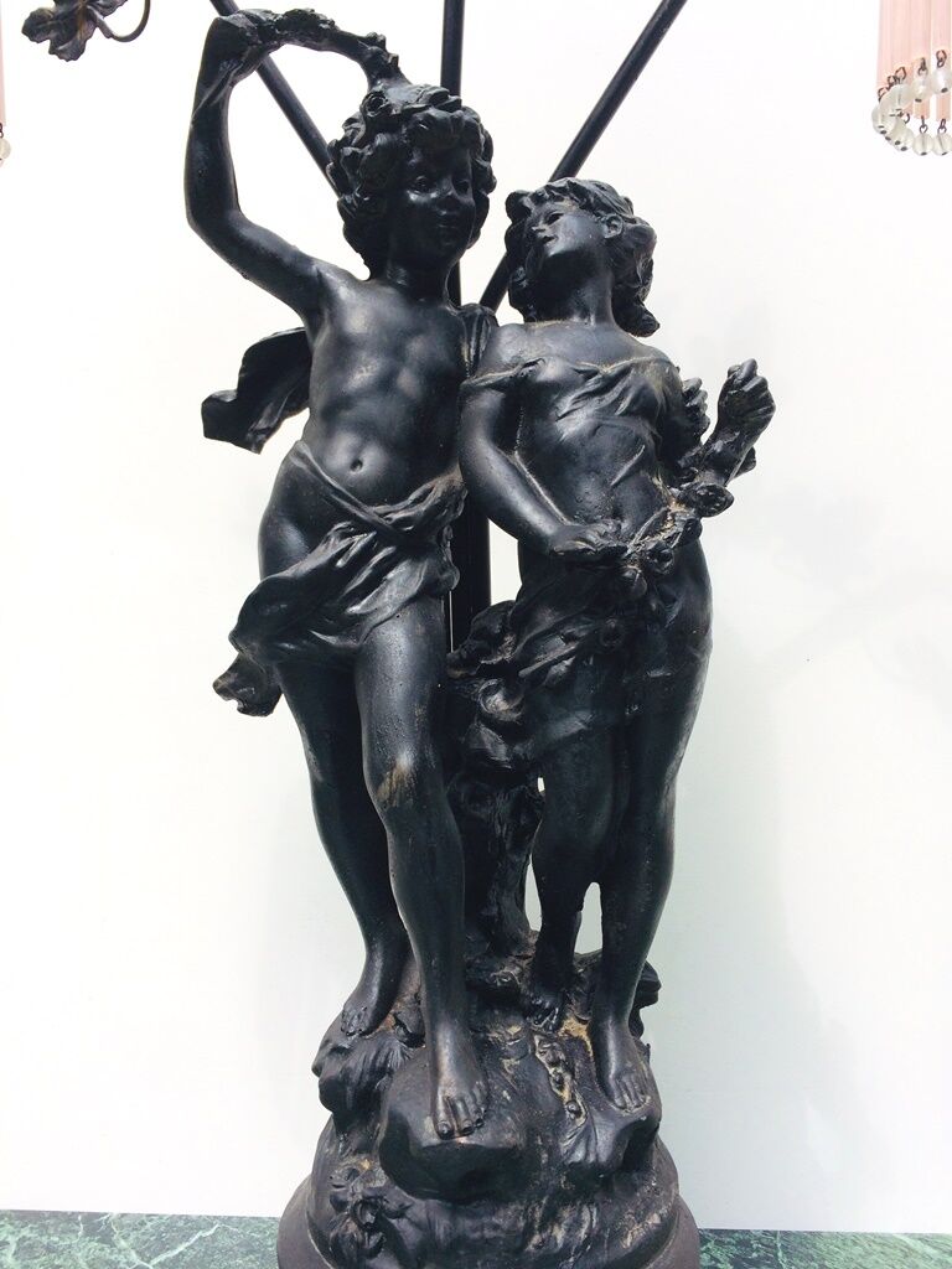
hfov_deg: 48.2
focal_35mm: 29
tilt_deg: -3.4
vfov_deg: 61.7
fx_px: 1063
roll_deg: +0.0
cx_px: 476
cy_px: 634
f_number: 2.2
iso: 32
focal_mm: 4.15
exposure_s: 1/912
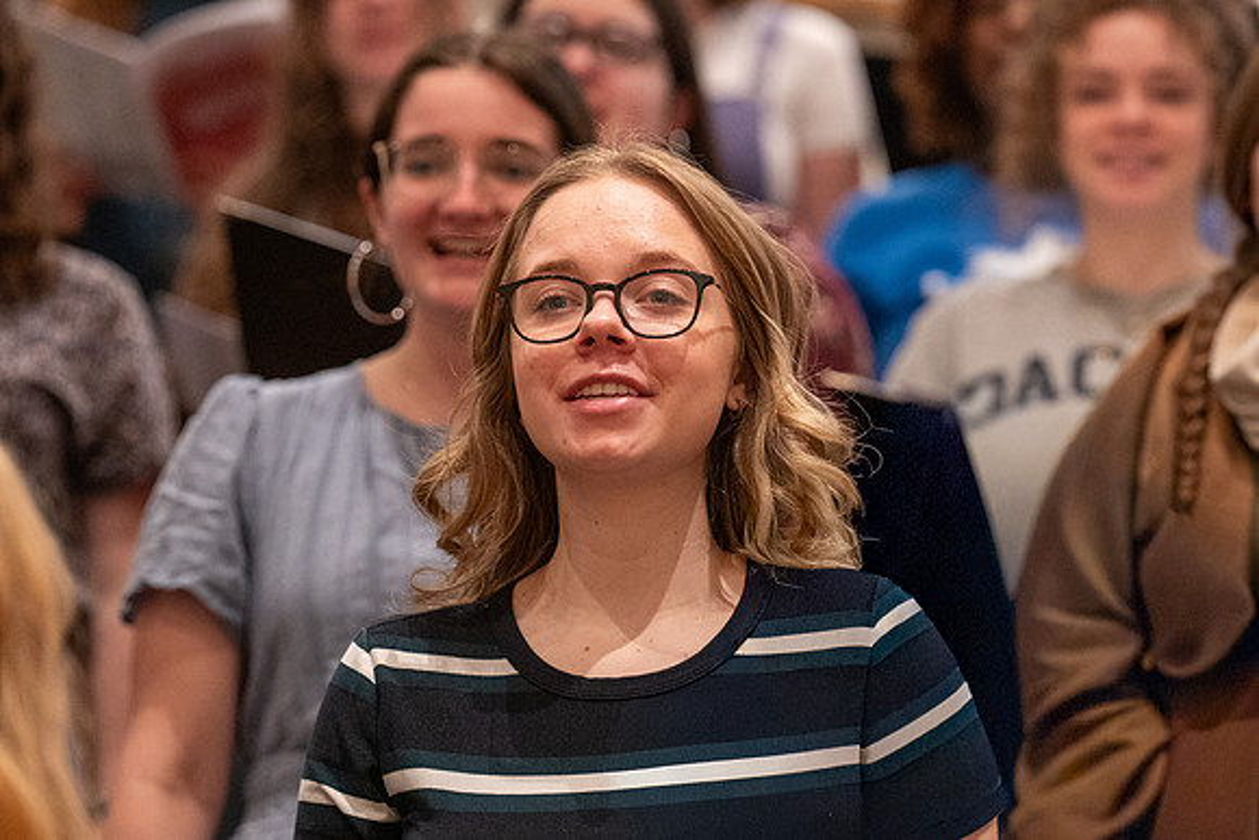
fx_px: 7797
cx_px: 788
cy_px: 482
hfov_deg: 9.2
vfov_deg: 6.2
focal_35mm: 223
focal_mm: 160
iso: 2000
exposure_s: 1/160
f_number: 4
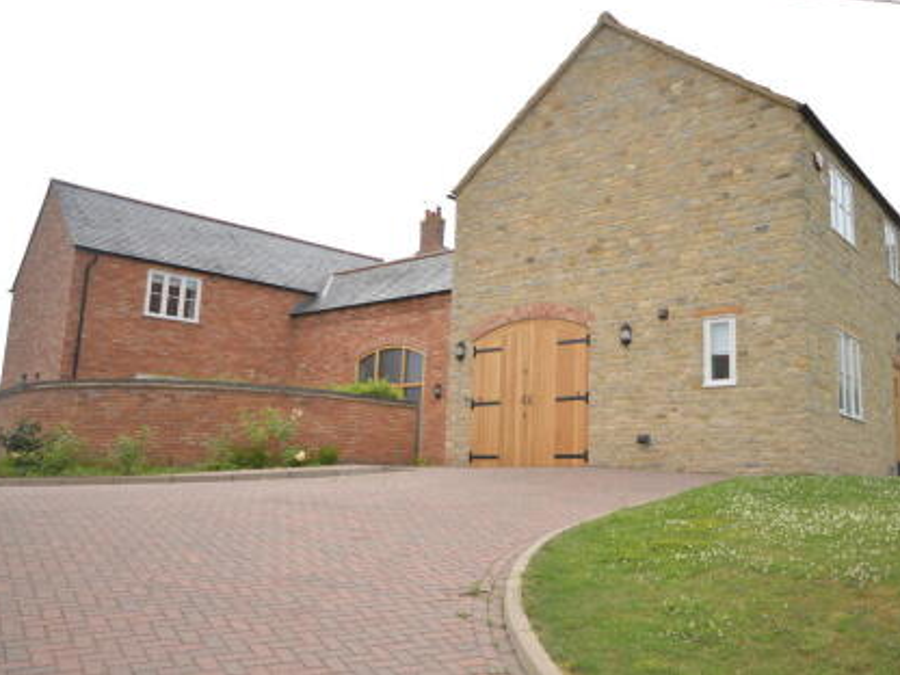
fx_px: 858
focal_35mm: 33
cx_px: 489
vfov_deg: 42.9
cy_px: 334
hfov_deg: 55.3
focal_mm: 20
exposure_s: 1/200
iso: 100
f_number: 5.6
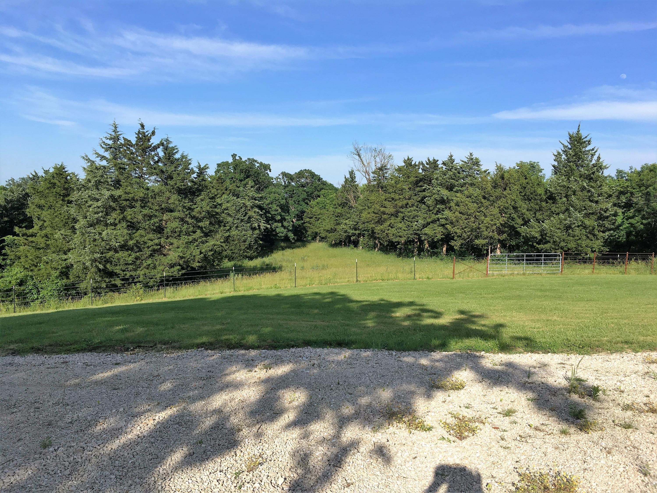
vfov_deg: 48.2
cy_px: 246
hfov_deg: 61.7
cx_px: 328
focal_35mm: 29
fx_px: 550
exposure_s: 1/1282
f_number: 2.2
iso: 25
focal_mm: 4.15
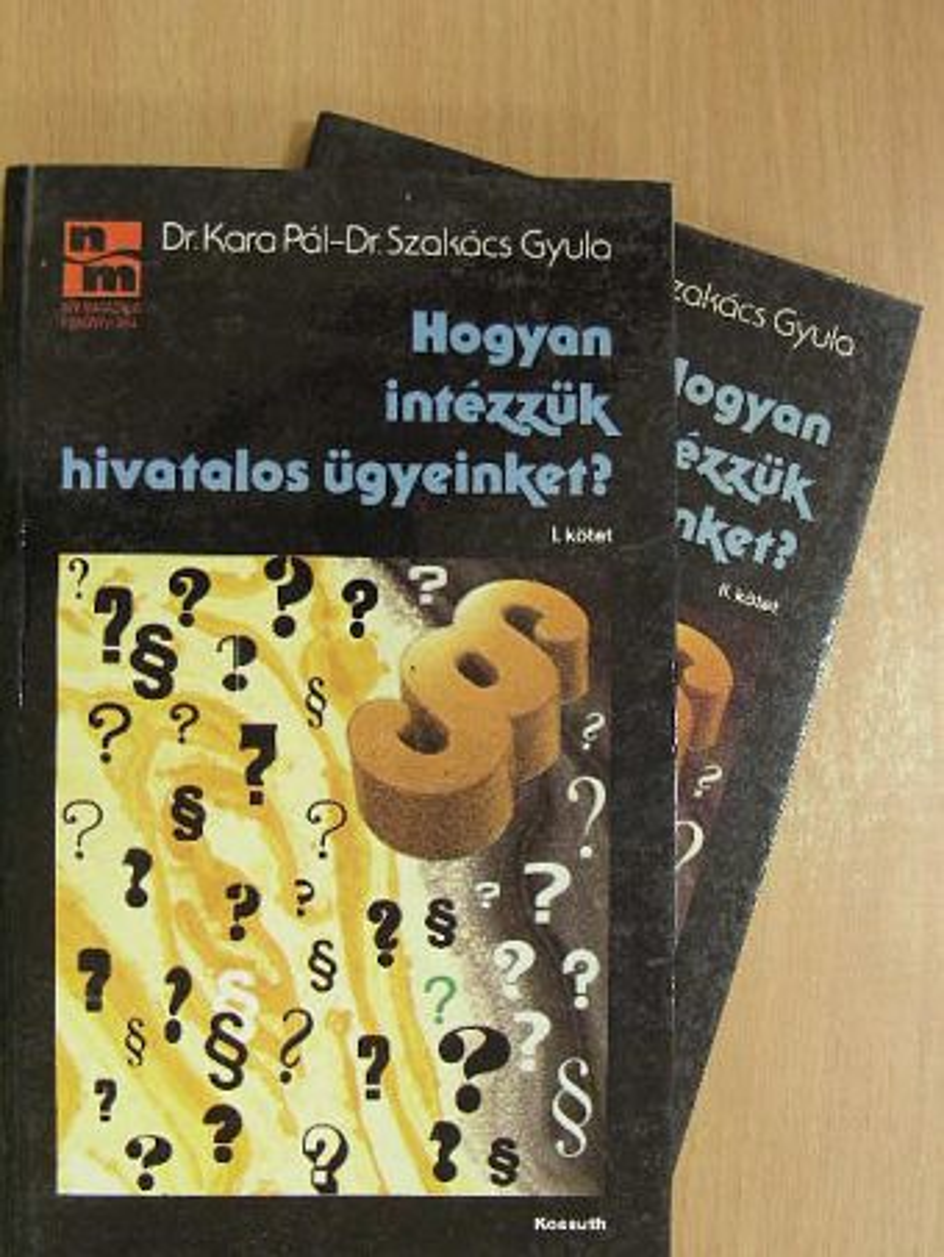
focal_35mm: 48
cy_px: 628
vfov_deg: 39.6
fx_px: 1744
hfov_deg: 30.3
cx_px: 472
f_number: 3.5
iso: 200
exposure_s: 1/14.5
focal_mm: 8
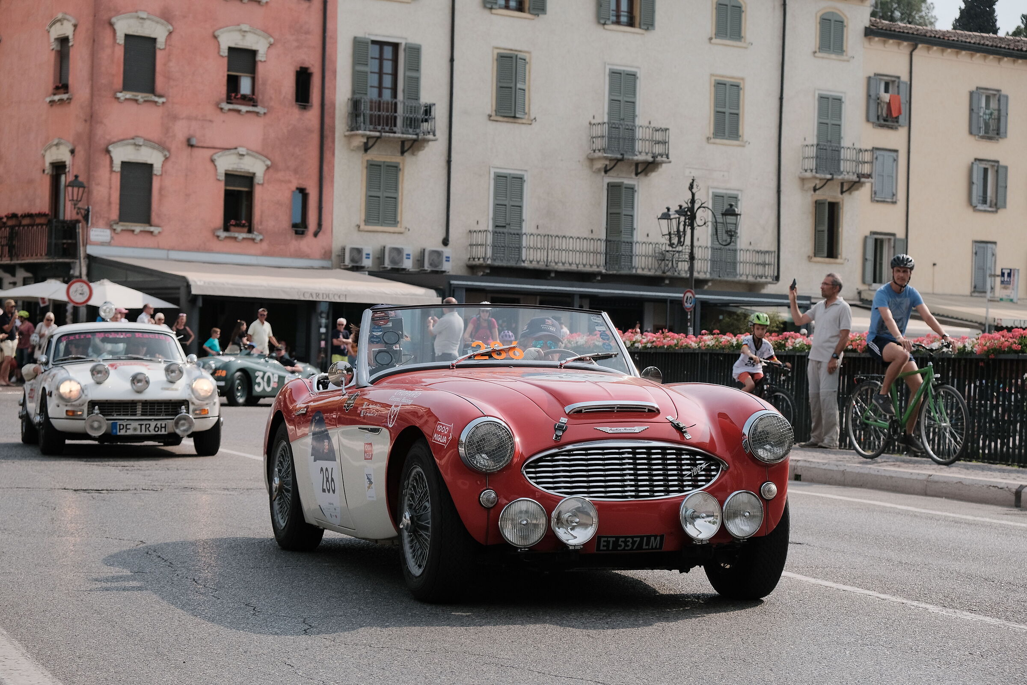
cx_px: 514
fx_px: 2368
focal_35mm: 83
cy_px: 342
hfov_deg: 24.5
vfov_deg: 16.5
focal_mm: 55
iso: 640
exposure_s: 1/1500
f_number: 6.4
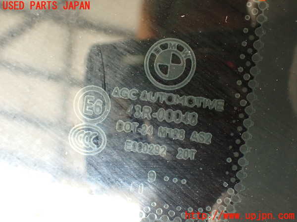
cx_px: 148
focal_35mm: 41
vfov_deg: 35.1
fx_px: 352
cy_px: 111
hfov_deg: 45.8
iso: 800
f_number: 2.8
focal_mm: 7.31
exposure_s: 1/30
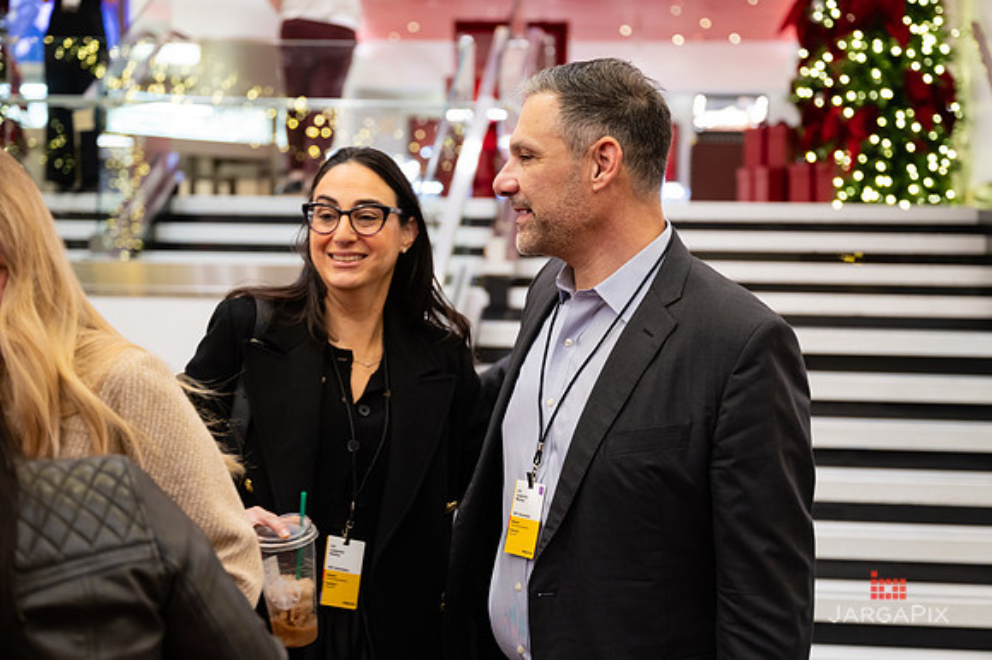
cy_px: 330
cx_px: 496
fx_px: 1713
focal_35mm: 62
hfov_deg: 32.3
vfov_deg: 21.8
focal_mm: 58
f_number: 3.2
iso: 1250
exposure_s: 1/160
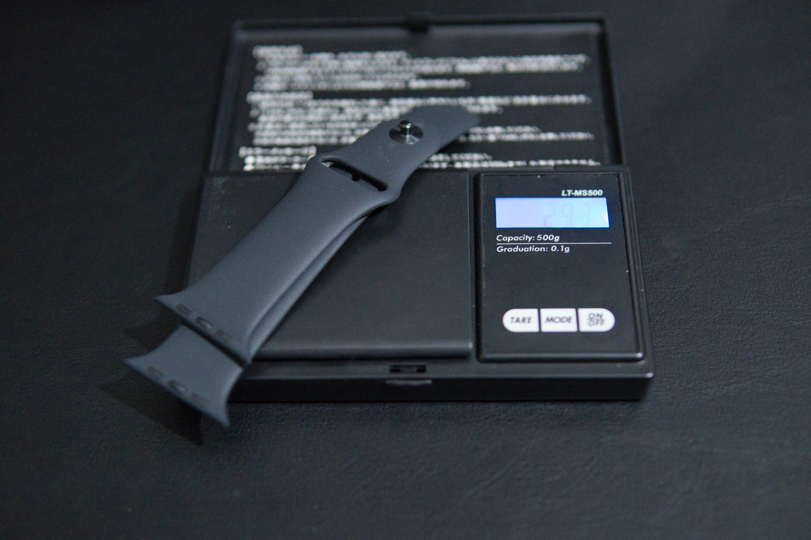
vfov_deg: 29.8
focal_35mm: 45
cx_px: 406
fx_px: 1013
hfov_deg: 43.6
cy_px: 270
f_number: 2
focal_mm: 30
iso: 6400
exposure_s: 1/200
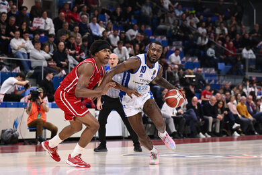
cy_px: 88
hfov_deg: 22.9
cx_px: 131
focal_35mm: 89
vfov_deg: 15.4
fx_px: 648
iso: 2000
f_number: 3.2
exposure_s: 1/2000
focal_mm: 89
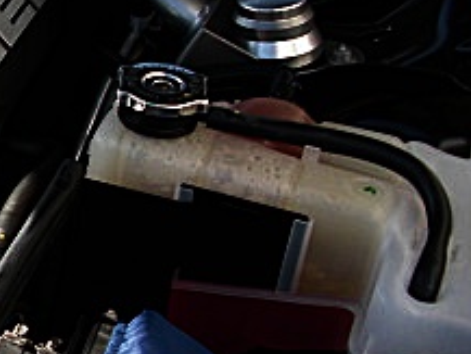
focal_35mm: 106
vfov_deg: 14.0
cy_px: 193
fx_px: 1443
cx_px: -221
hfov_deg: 16.9
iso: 50
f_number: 2.8
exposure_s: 1/400
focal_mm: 6.3
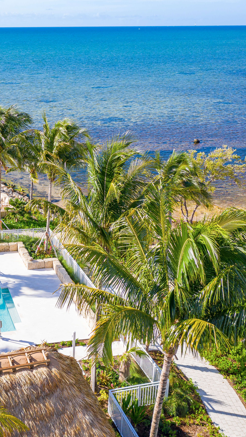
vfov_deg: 45.5
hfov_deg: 25.6
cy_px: 218
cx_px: 22
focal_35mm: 45
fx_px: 522
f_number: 3.2
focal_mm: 10.26
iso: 100
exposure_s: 1/50
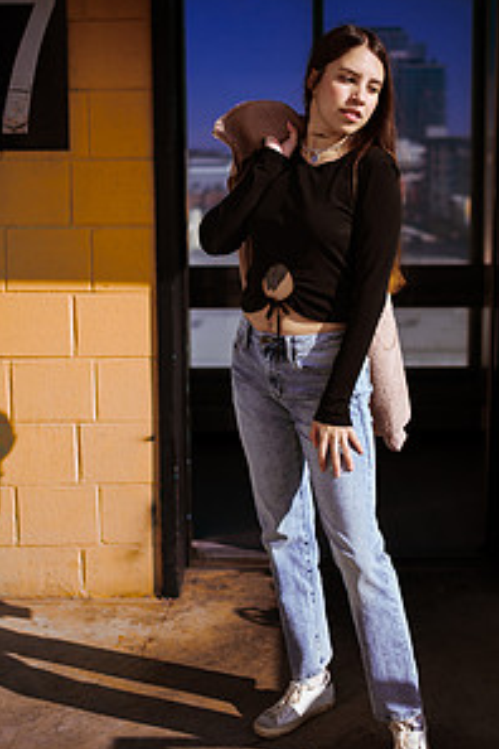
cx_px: 275
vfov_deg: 37.5
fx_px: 1102
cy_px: 333
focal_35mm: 53
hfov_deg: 25.5
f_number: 1.8
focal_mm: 35
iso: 50
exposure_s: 1/4000
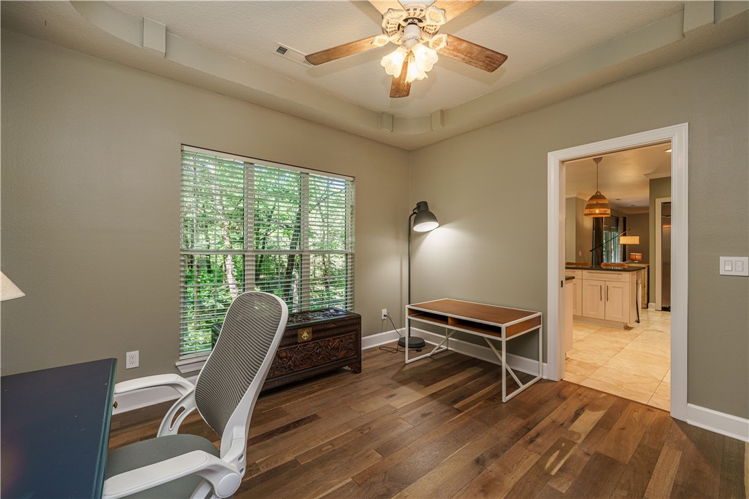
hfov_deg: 104.3
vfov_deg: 81.2
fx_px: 291
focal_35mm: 14
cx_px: 374
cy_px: 250
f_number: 9
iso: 200
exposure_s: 1/20
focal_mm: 14
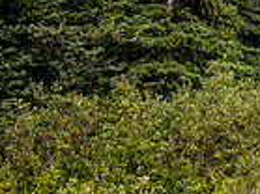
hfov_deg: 7.1
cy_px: 49
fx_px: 2011
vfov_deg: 5.5
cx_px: 514
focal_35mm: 268
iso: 200
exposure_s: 1/400
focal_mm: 32
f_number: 8
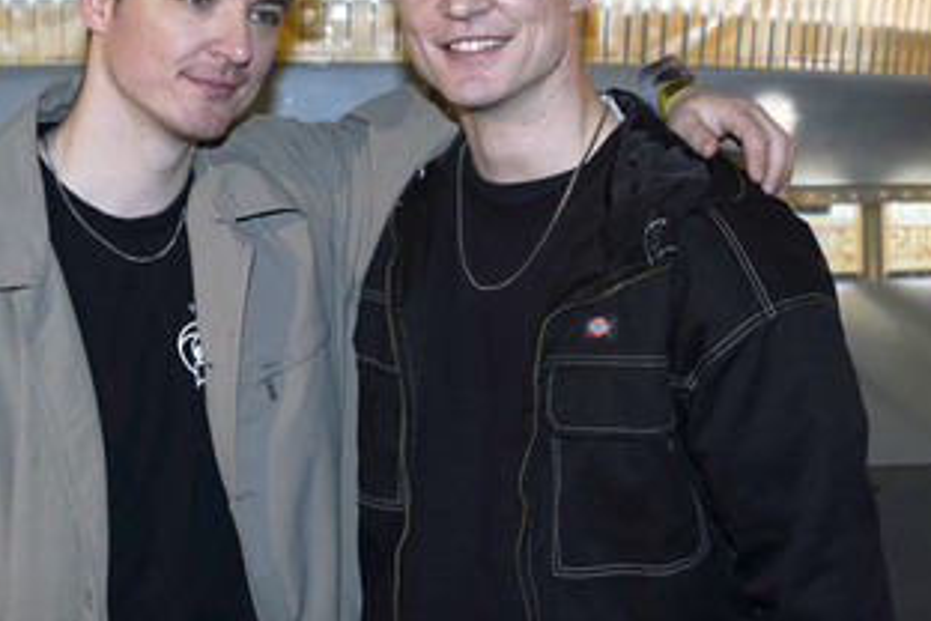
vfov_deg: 17.4
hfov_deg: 26.0
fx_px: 2017
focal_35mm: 78
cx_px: 479
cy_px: 188
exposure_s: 1/100
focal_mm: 54
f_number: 4.5
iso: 640
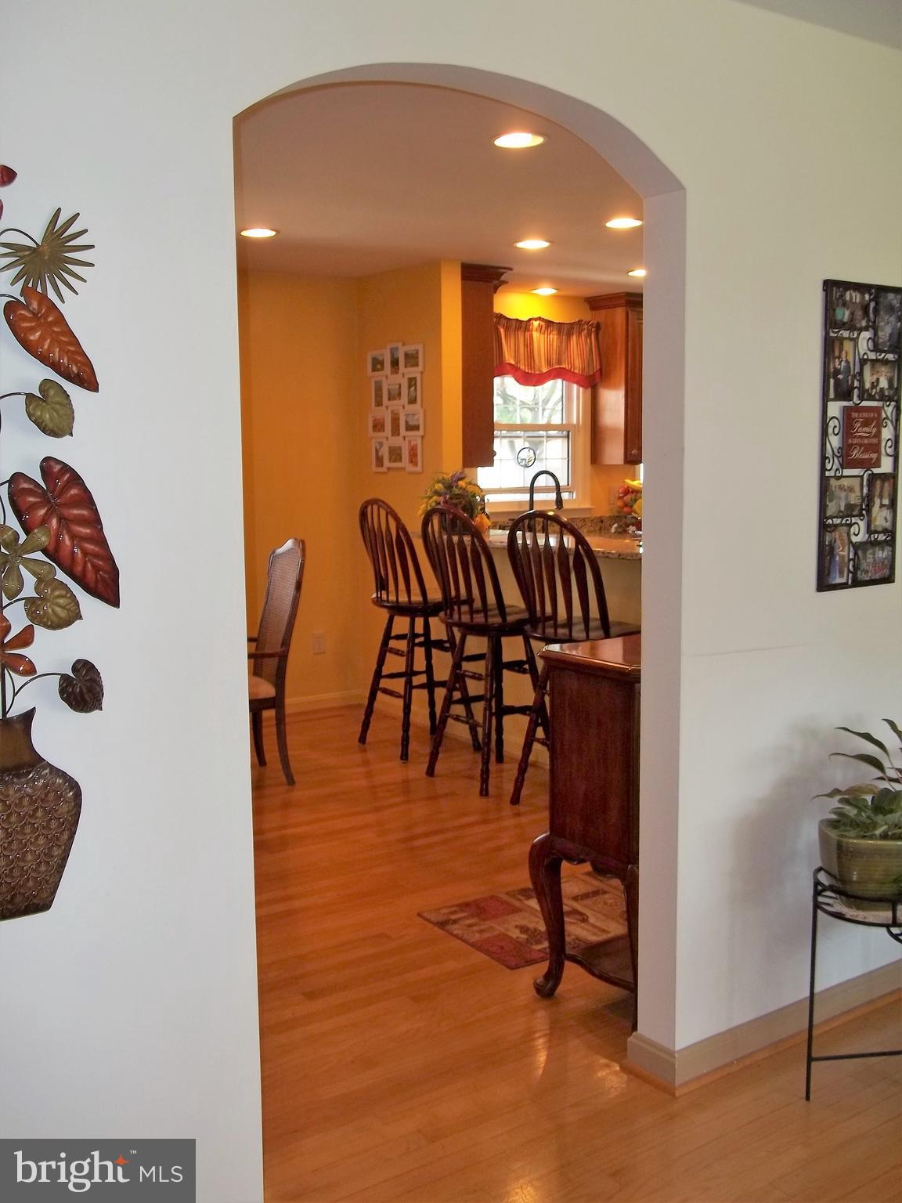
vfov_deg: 56.8
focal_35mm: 32
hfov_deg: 44.2
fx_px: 1112
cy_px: 602
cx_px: 451
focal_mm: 5.7
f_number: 2.9
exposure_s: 1/30
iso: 64
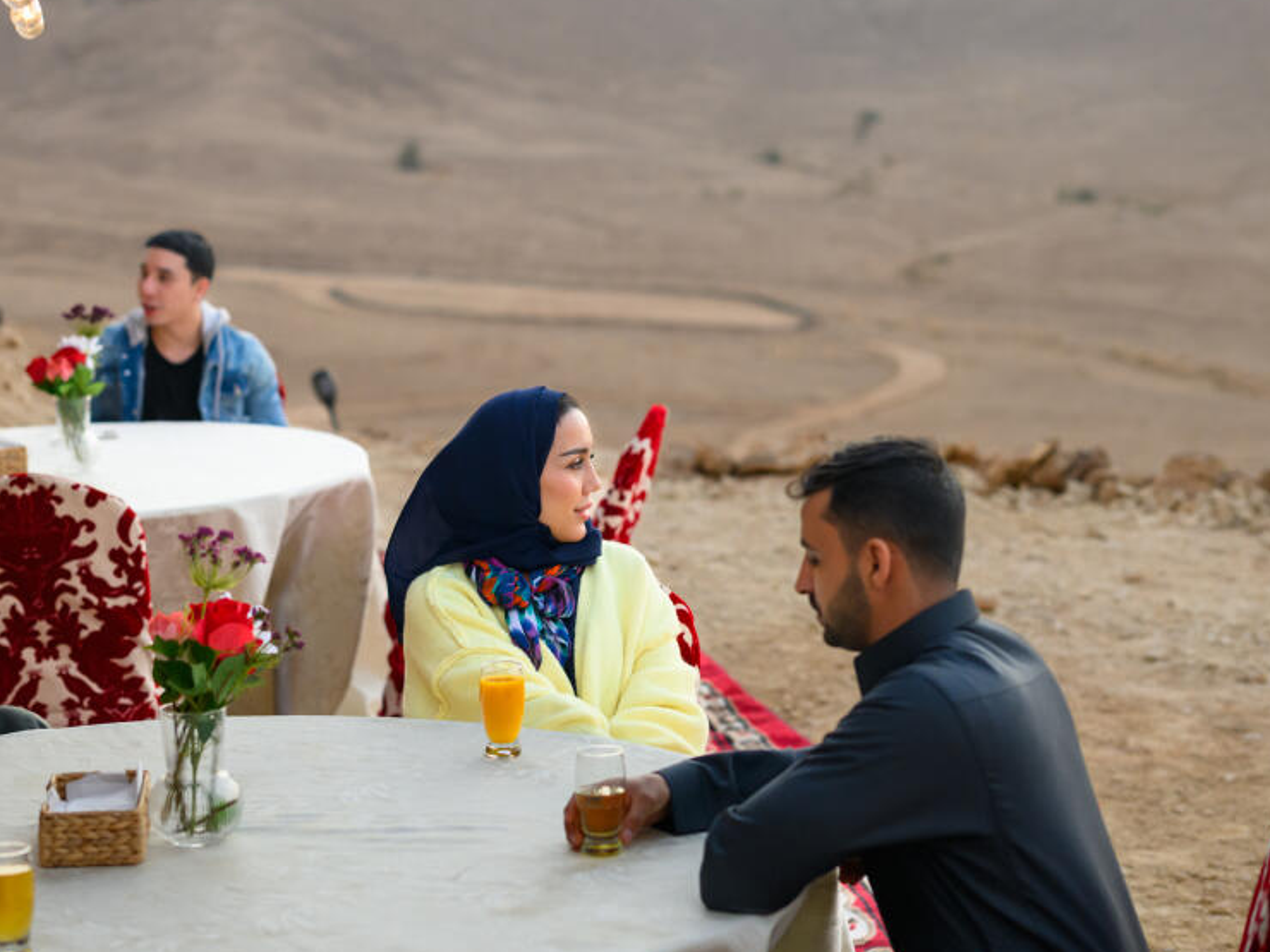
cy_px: 280
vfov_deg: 16.2
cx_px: 487
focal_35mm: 91
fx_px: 3339
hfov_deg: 21.5
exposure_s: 1/200
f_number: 2.2
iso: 1000
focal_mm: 50
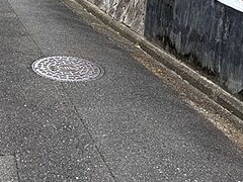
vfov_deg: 21.9
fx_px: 456
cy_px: 5
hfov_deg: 27.9
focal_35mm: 65
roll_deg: +0.1
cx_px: -5
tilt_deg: -15.1
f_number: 1.6
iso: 50
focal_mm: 5.96
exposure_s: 1/722
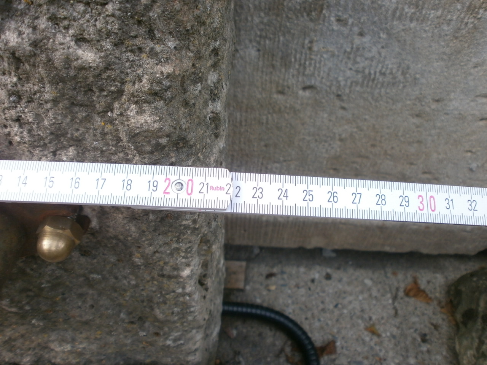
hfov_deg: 65.3
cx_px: 244
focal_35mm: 27
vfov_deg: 51.4
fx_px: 380
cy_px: 182
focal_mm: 4.8
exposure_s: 1/320
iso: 100
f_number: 2.9
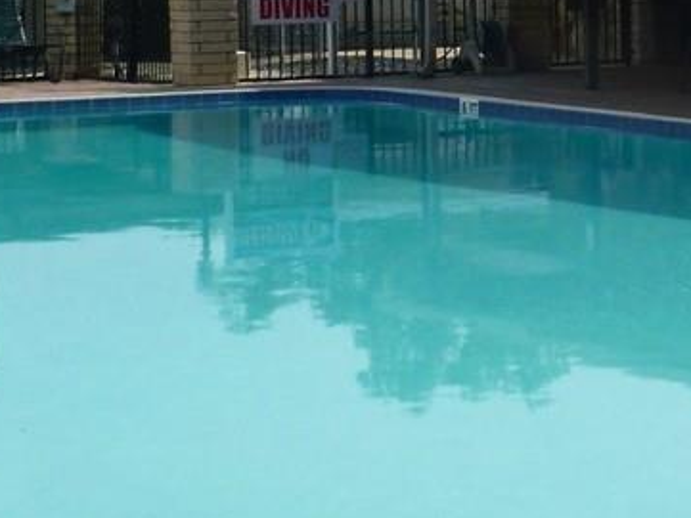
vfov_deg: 11.8
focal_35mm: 124
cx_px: 769
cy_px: -55
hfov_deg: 15.4
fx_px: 2476
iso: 100
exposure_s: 1/1300
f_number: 3.3
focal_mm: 5
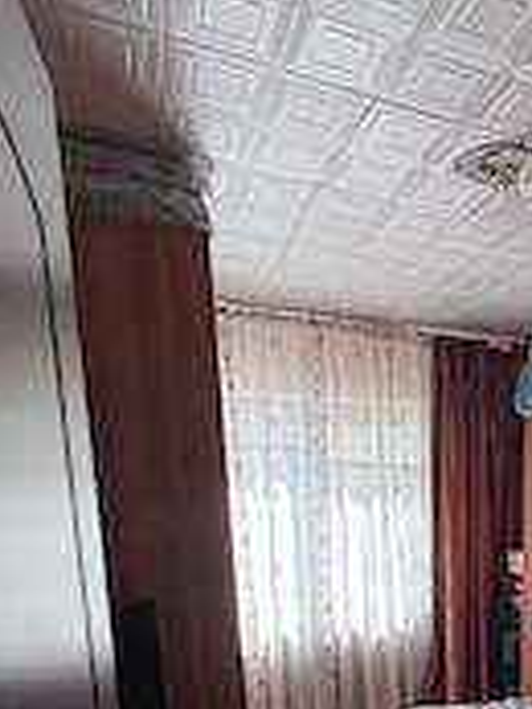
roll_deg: +0.6
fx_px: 614
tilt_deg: -12.3
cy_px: 652
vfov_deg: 52.0
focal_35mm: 30
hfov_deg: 44.1
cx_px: 442
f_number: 1.8
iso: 32
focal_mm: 1.57
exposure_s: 1/99
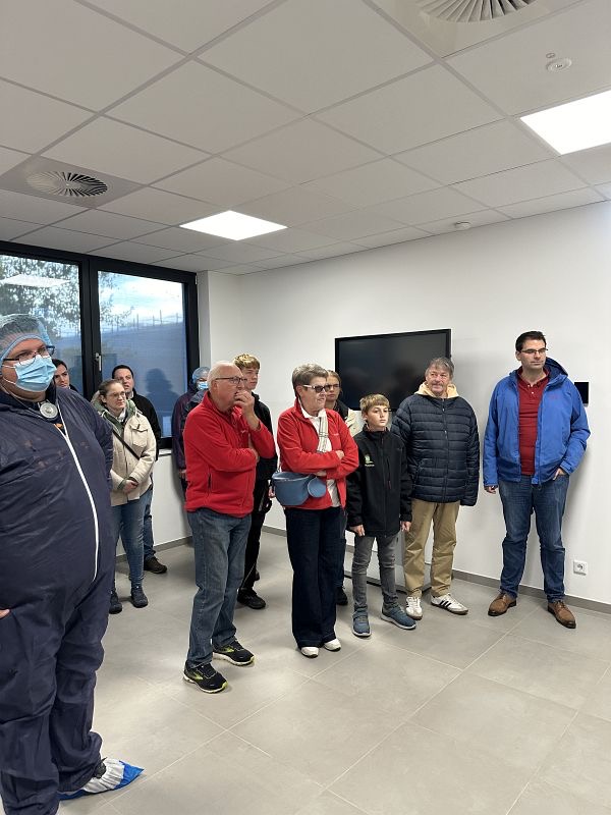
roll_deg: +0.2
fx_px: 565
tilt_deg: -3.6
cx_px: 306
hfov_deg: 56.8
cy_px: 408
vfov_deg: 71.6
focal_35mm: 24
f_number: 1.78
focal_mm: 6.86
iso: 250
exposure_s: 1/96
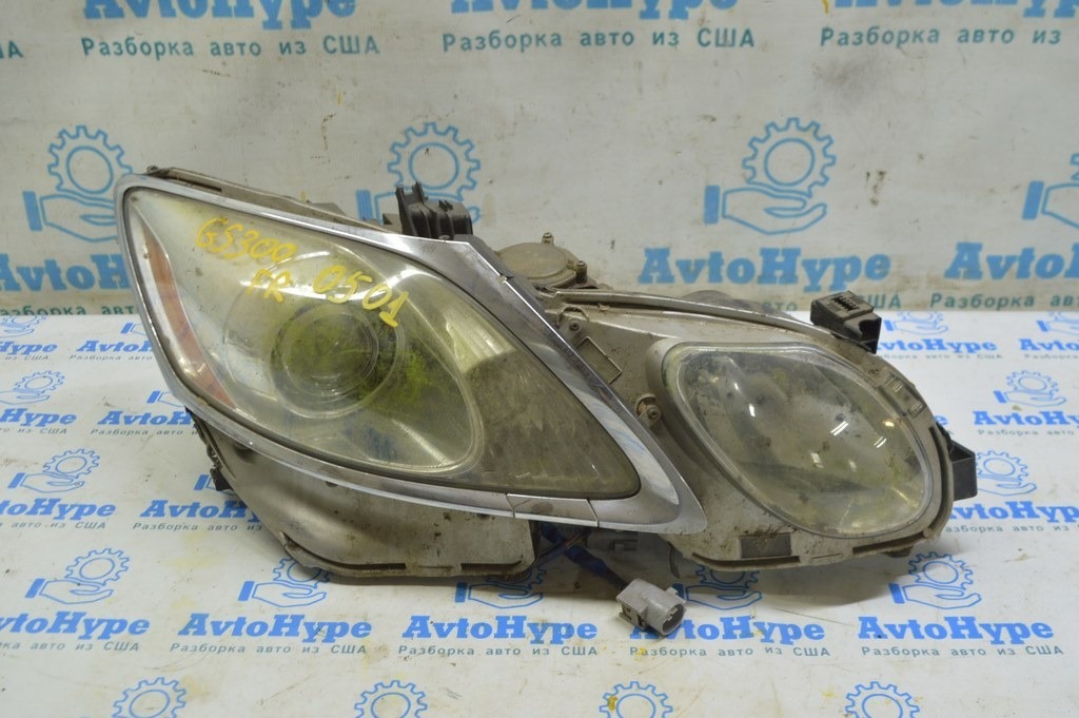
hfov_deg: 51.3
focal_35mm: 38
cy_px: 359
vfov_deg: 35.4
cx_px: 540
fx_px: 1123
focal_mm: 25
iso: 400
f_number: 5.6
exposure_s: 1/20
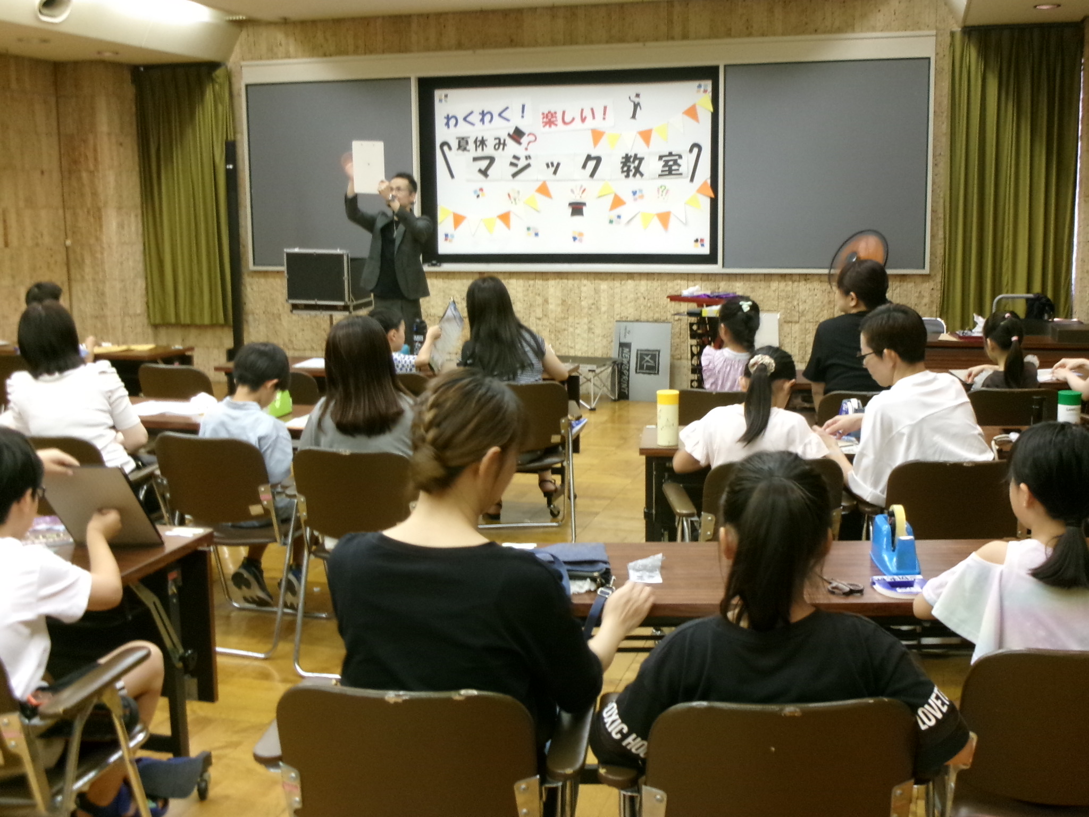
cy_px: 408
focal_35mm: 43
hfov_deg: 43.9
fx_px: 1353
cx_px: 544
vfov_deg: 33.6
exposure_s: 1/20
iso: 400
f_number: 4.7
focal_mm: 7.8
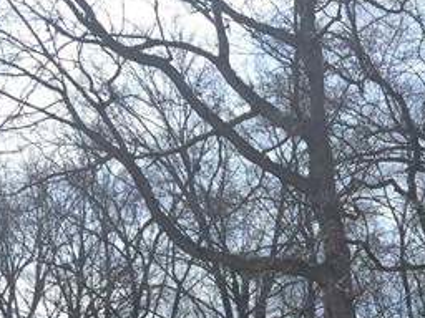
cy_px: 547
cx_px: 669
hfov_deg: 15.4
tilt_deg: +2.3
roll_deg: -1.6
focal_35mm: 116
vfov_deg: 11.9
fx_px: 1424
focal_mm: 4.15
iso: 32
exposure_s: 1/1068
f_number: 2.2
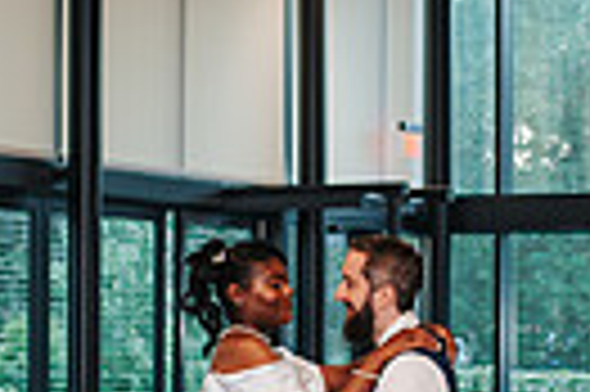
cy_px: 367
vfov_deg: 8.6
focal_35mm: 159
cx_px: 261
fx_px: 2603
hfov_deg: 12.9
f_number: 2.8
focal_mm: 35
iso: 450
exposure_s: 1/160
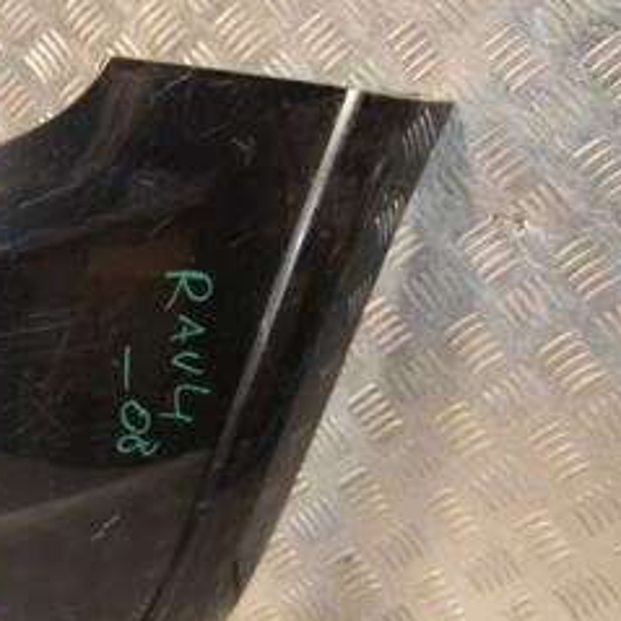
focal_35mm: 80
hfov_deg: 20.2
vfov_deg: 21.6
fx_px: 1625
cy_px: 333
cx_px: -127
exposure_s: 1/160
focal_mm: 25
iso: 800
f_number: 5
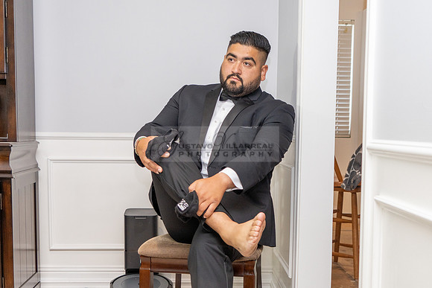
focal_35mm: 48
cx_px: 212
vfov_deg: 27.9
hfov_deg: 41.0
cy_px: 188
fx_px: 578
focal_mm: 32
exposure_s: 1/160
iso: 640
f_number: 4
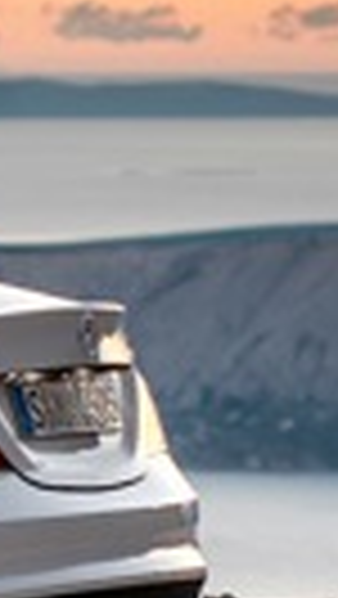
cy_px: 25
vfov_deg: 4.1
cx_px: -933
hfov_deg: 2.3
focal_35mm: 528
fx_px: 8397
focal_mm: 105
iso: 100
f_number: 4
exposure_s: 1/30
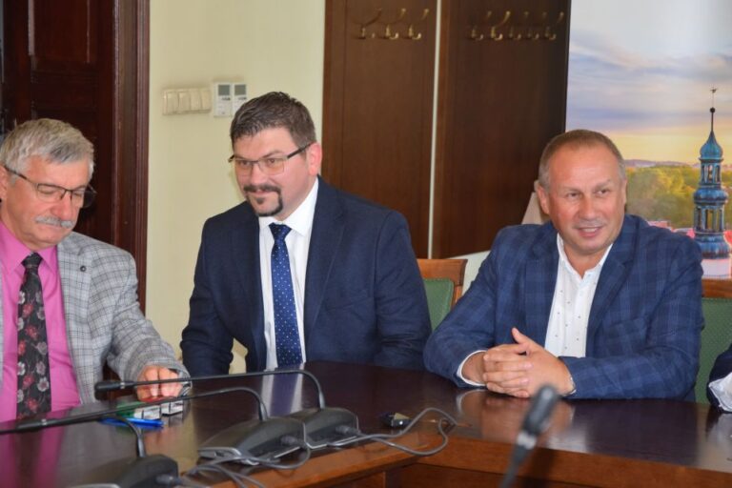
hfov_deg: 18.2
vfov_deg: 12.2
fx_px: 2287
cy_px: 244
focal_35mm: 112
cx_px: 366
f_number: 5.3
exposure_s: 1/80
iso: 800
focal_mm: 75
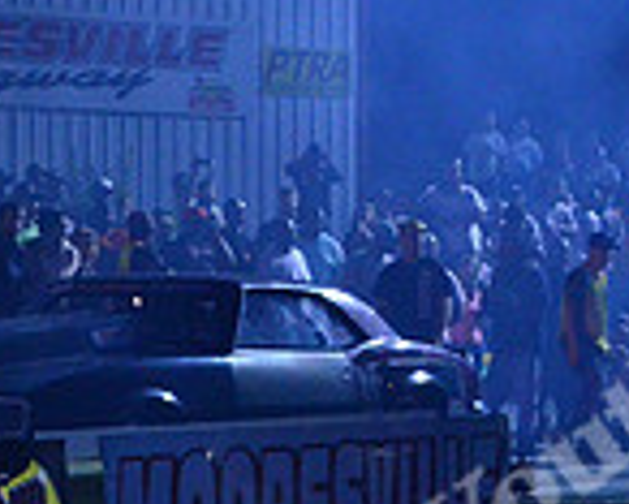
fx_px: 2906
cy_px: 332
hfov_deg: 12.0
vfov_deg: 9.9
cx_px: 806
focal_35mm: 156
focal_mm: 28
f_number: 10
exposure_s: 1/40
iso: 4000
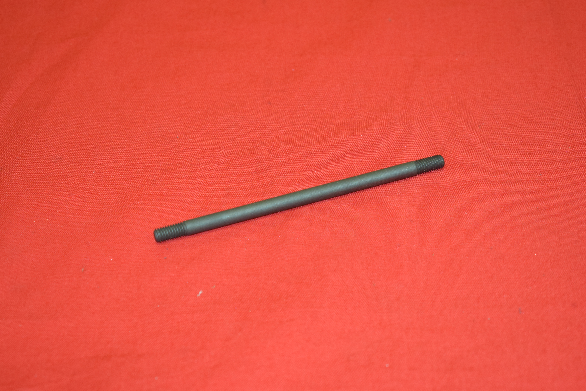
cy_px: 196
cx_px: 293
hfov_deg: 24.6
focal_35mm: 82
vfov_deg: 16.6
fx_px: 1343
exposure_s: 1/80
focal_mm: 55
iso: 1250
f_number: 5.6
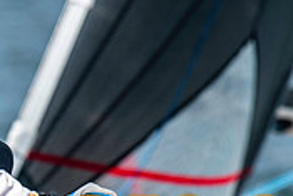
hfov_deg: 1.4
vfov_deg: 0.9
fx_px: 12169
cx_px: -74
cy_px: 207
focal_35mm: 1494
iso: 320
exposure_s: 1/2000
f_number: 5.6
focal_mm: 300
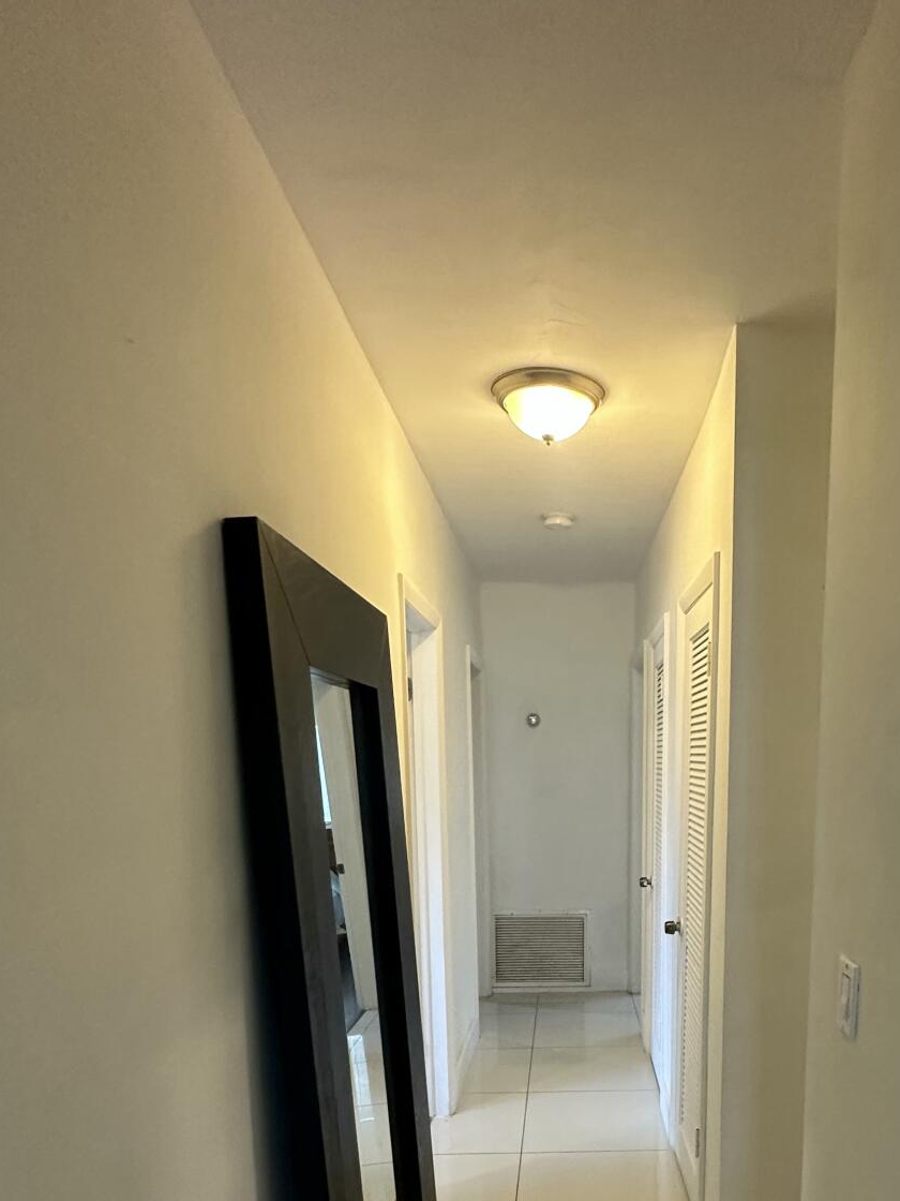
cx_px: 600
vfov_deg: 65.4
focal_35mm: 25
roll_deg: -0.3
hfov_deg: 53.8
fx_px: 867
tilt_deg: -7.0
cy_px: 892
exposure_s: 1/60
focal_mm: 2.22
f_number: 2.2
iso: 320
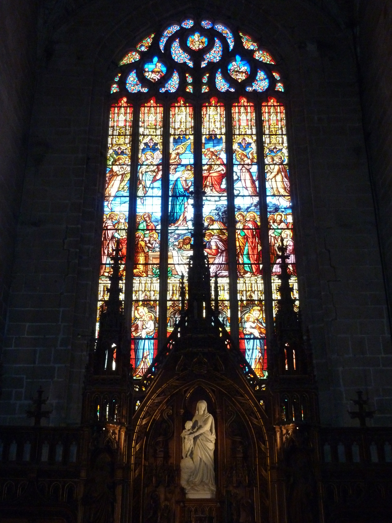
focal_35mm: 42
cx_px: 196
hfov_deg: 34.3
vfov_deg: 44.8
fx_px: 634
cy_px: 262
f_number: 3.7
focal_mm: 6.9
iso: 500
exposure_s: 1/30
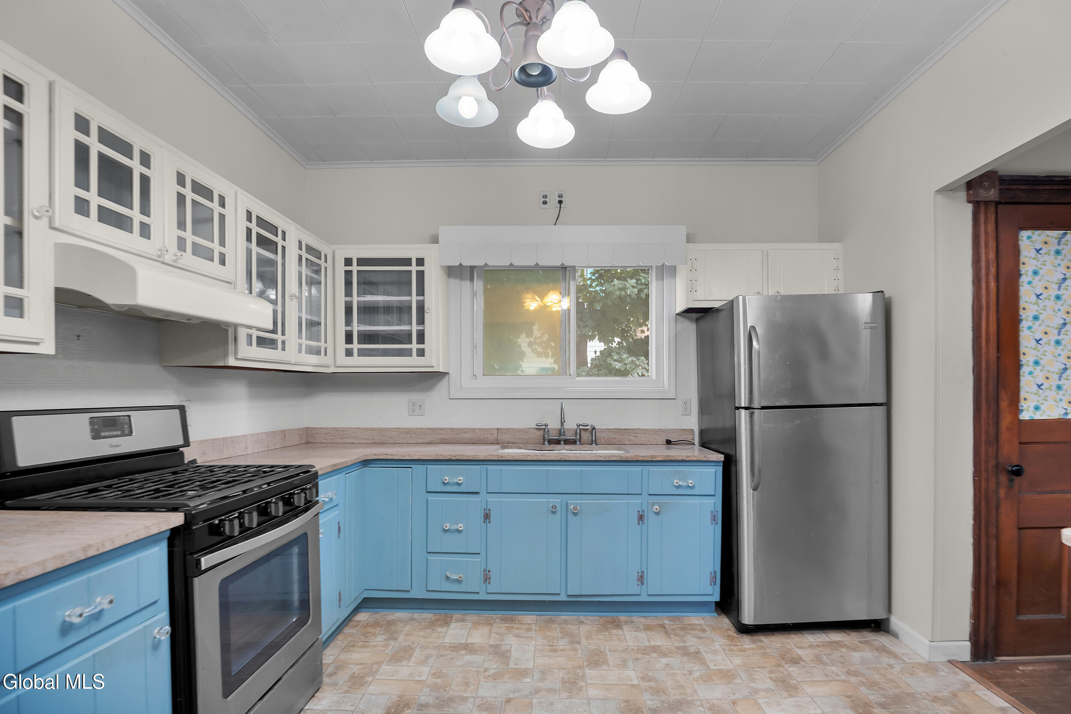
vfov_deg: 73.8
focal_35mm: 16
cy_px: 357
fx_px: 476
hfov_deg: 96.7
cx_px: 536
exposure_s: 1/13
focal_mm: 16
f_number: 4
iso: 250
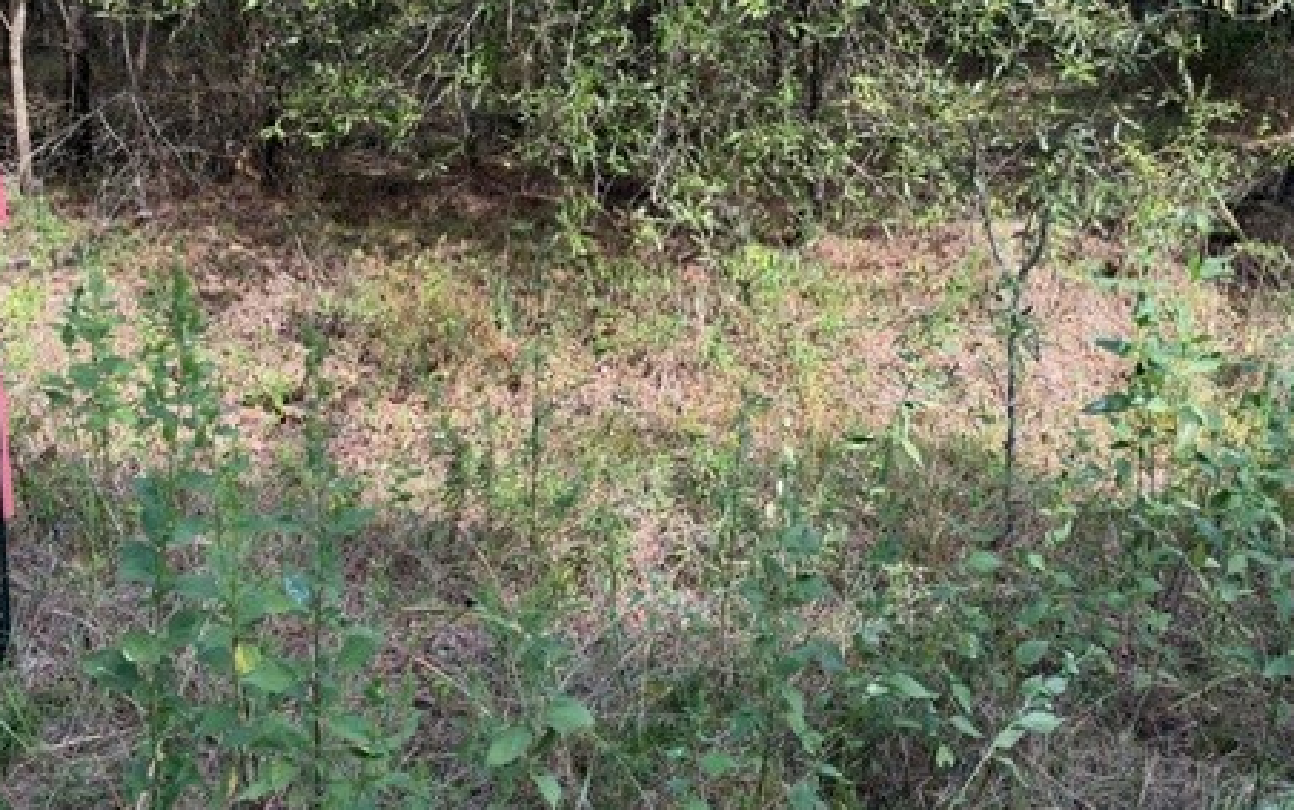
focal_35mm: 36
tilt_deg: -9.2
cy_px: 189
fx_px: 1270
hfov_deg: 53.9
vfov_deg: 34.5
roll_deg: -1.3
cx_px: 604
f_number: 1.8
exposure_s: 1/463
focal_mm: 6.93
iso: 64
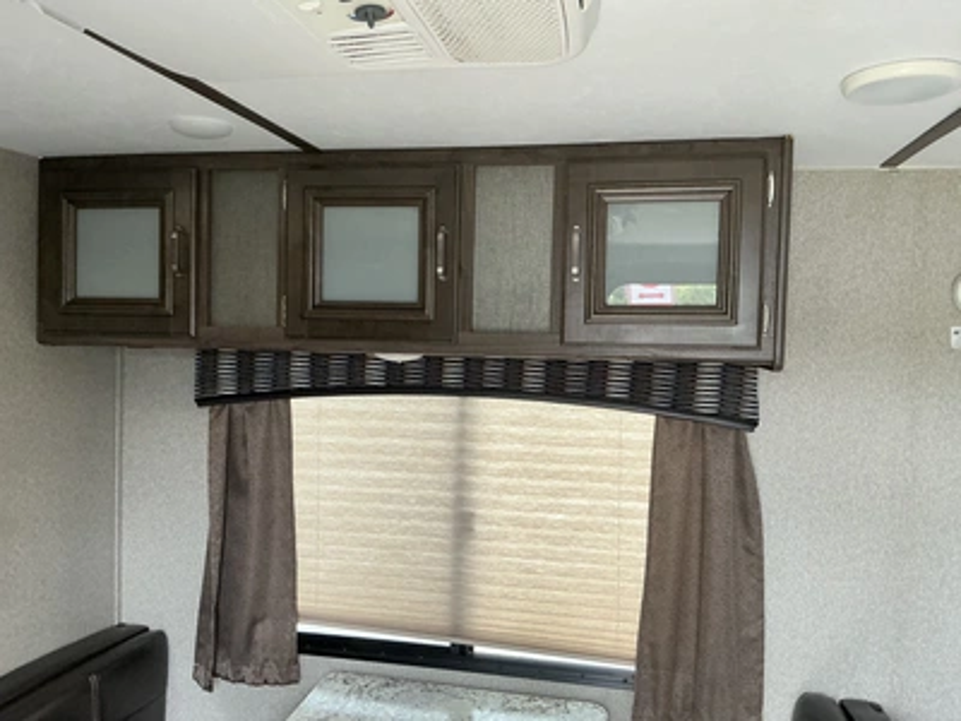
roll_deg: +1.0
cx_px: 480
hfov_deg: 63.4
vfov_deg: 49.7
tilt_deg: -1.1
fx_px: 777
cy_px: 360
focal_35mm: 28
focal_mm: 3
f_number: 1.8
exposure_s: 1/113
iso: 64
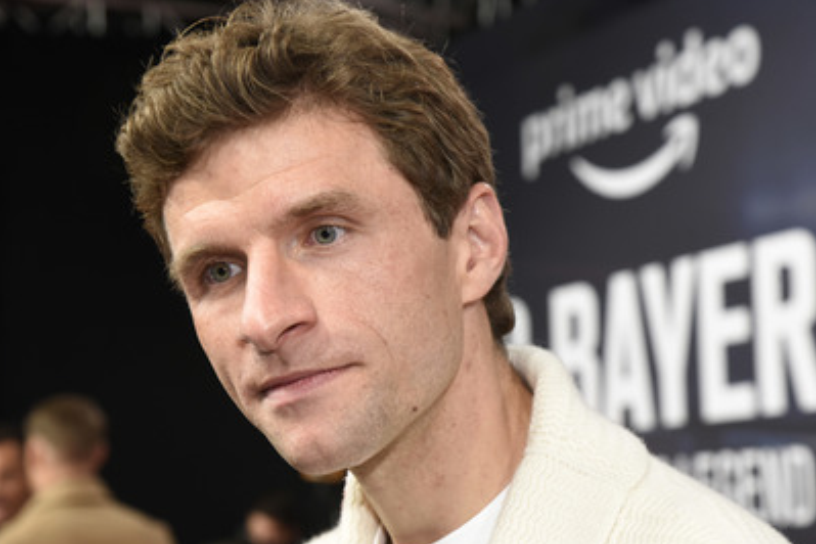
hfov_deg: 21.2
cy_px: 290
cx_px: 418
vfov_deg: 14.3
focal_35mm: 96
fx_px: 2176
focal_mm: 85
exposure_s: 1/125
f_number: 6.3
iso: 1600
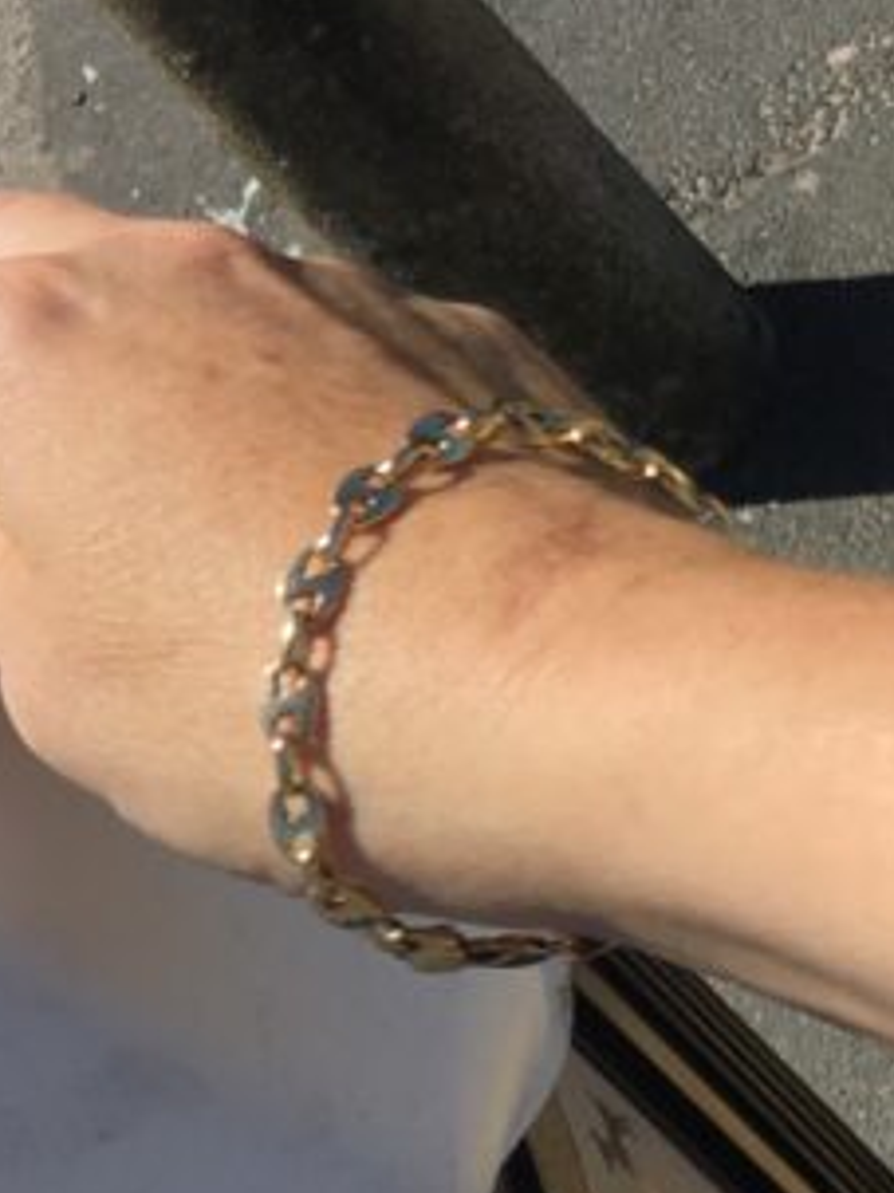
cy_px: 20
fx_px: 3377
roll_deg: +43.4
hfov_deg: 14.3
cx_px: -343
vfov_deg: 19.5
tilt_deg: -23.2
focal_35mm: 98
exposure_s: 1/2959
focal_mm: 4.15
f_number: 2.2
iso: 25
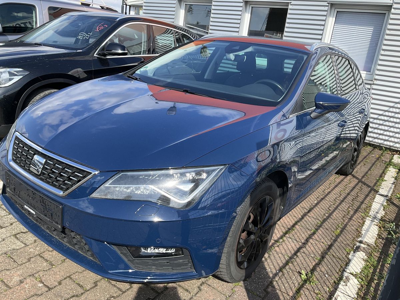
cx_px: 200
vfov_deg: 48.2
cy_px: 150
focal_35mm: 29
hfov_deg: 61.7
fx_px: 335
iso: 25
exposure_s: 1/691
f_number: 1.8
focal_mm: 3
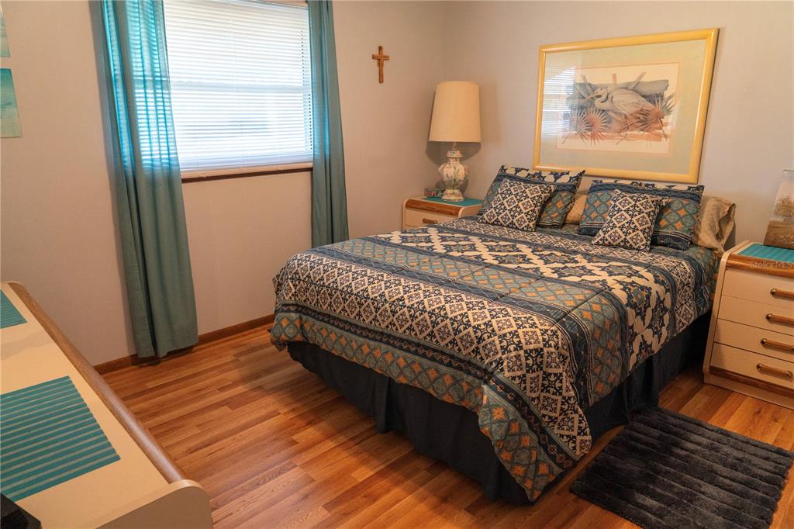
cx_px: 397
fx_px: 529
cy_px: 264
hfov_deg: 73.8
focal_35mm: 24
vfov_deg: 53.1
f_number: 5.6
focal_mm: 24
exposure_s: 1/80
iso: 1000
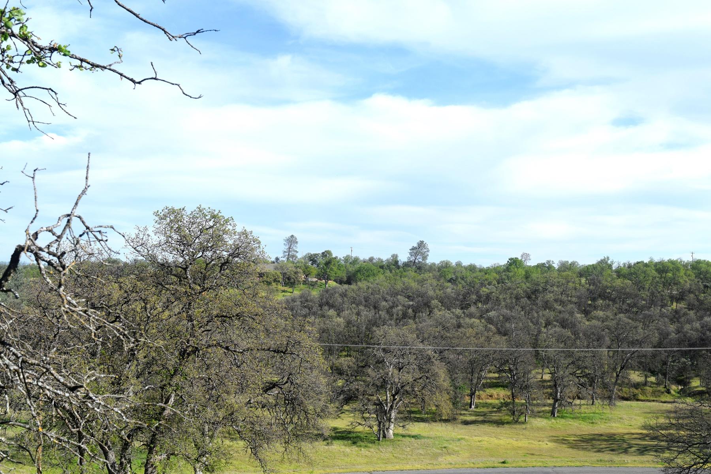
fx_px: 800
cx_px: 356
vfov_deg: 33.0
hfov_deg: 47.9
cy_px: 237
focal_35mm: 40
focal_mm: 27
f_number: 10
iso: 200
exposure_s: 1/400
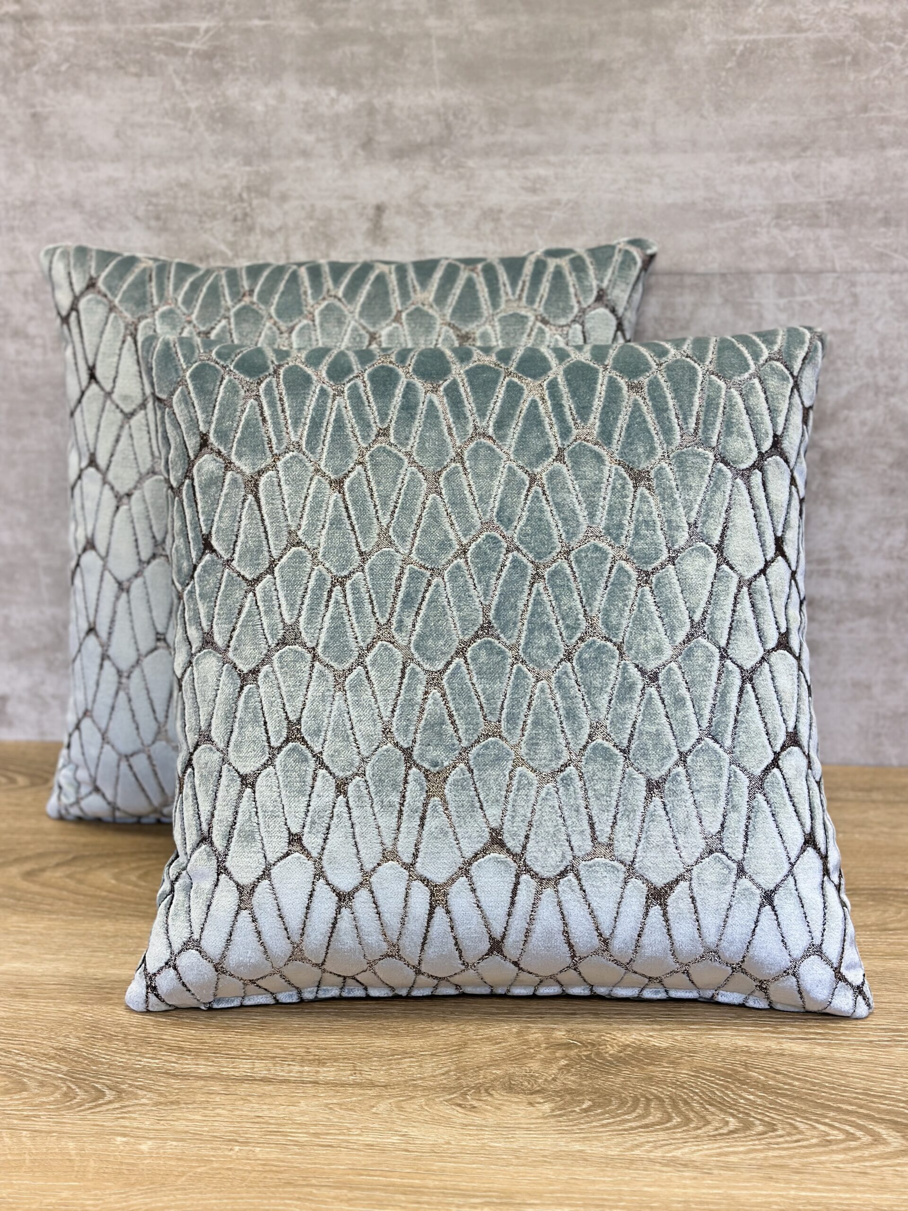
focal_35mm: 48
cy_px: 606
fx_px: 1679
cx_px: 454
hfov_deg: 30.3
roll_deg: +1.3
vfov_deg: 39.7
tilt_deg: -18.9
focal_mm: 6.86
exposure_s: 1/170
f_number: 1.78
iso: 125
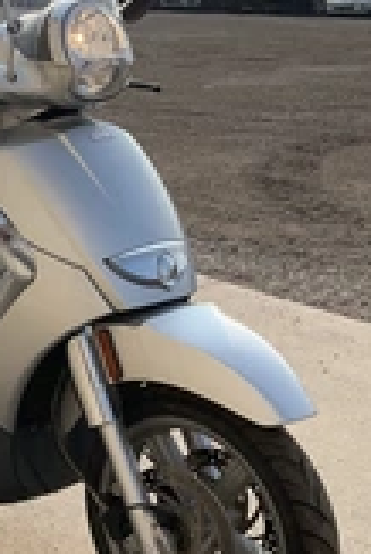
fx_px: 1141
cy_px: 285
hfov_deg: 17.9
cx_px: -20
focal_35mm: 74
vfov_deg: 27.3
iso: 25
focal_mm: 3
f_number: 1.8
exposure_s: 1/1730
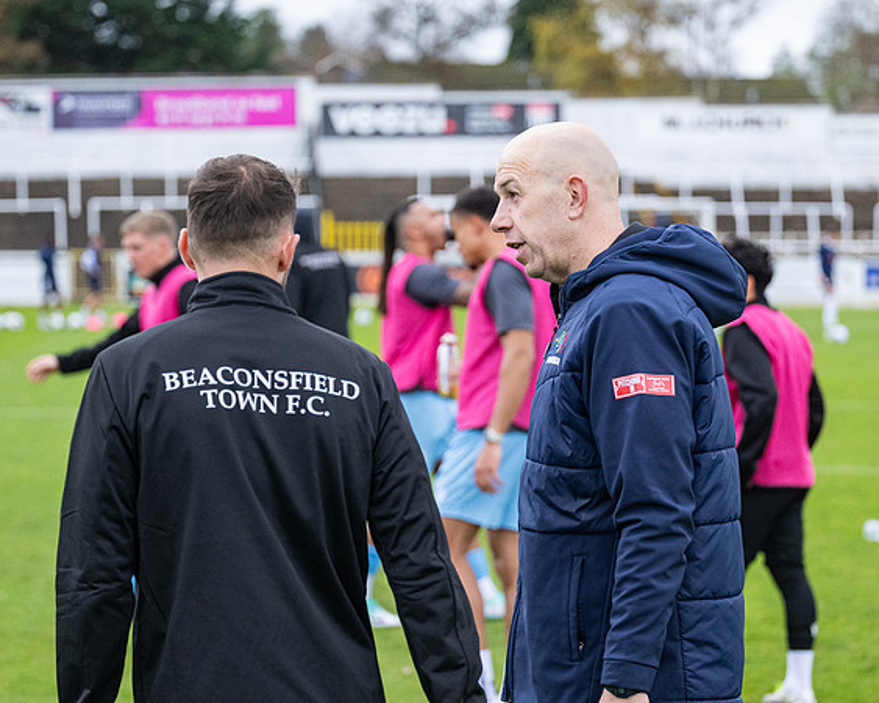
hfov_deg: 15.4
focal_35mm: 125
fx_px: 3252
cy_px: 352
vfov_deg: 12.3
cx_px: 462
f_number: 2.8
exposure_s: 1/640
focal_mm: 74
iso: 1000
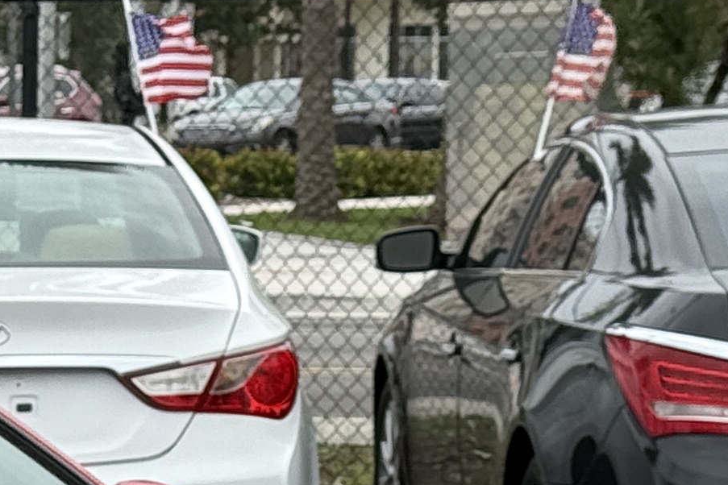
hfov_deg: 9.0
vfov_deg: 6.0
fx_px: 4509
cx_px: -350
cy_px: 989
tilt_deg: -7.4
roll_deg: +1.0
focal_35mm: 223
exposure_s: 1/3226
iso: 80
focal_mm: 6.76
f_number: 1.78
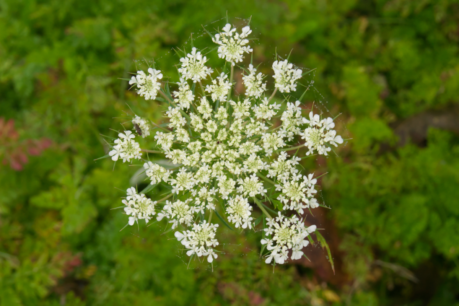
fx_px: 1052
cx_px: 230
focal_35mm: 82
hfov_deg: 24.6
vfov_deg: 16.6
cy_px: 153
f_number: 13
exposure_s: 1/100
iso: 1250
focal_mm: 55
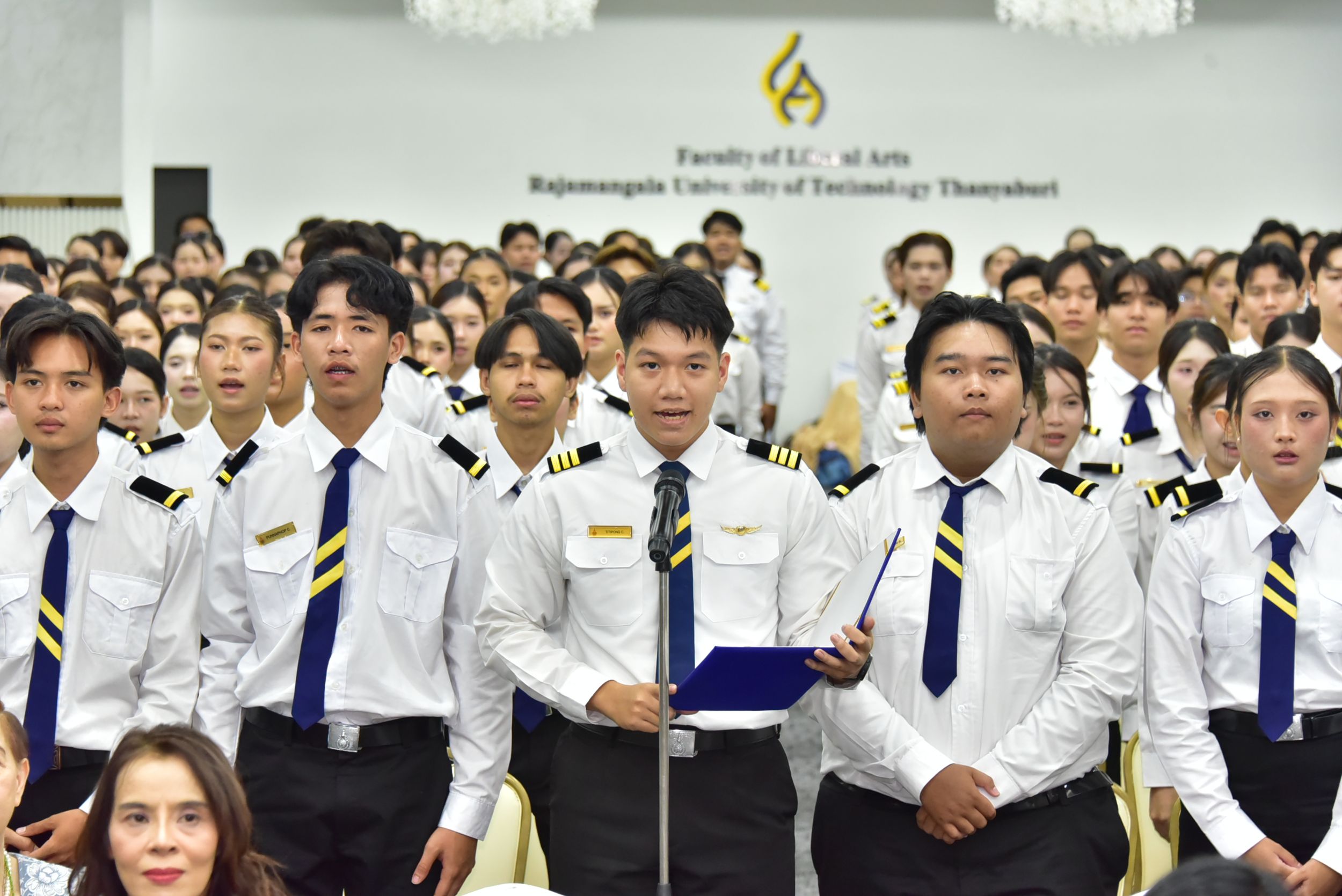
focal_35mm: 112
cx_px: 671
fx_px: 4177
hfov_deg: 18.3
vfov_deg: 12.2
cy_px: 448
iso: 4000
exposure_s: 1/200
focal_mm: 112
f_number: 5.6
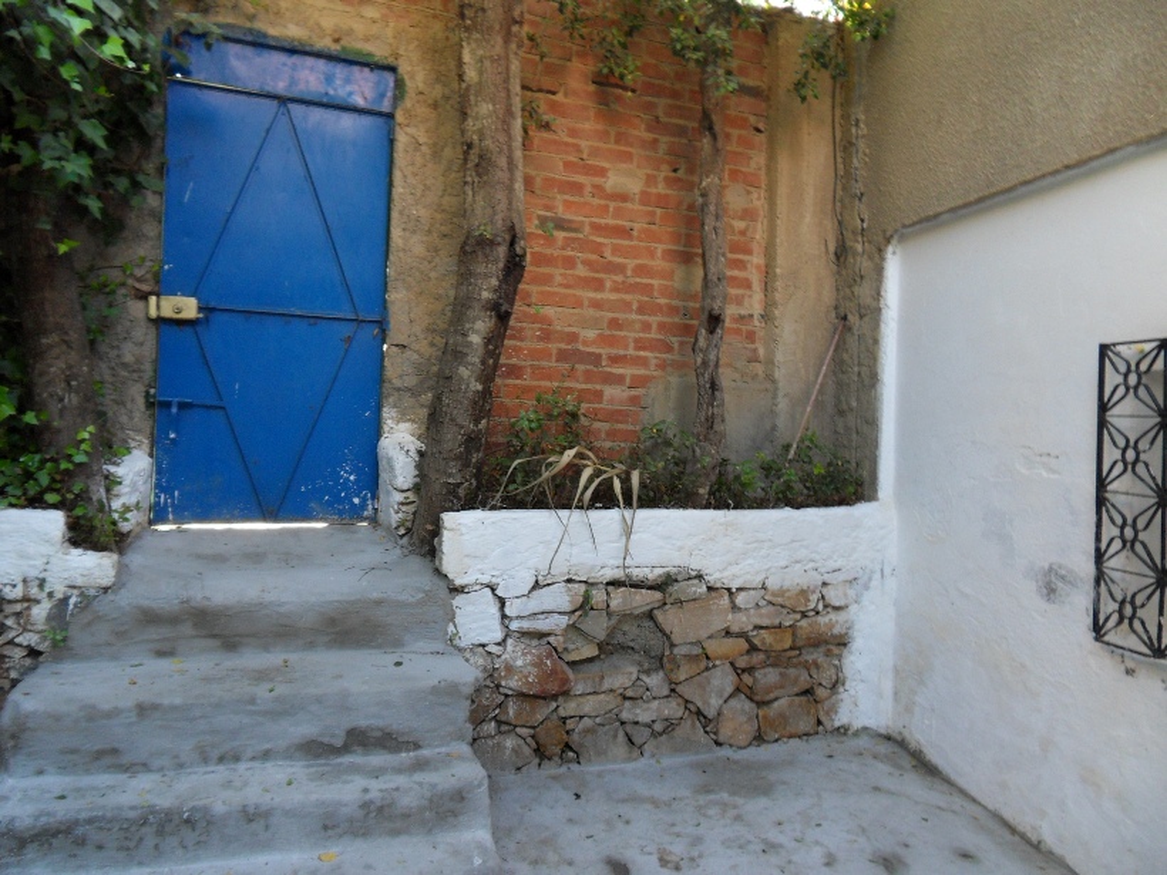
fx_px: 809
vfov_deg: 56.8
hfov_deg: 71.6
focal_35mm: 24
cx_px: 584
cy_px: 438
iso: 100
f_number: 3.3
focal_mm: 4.2
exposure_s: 1/30
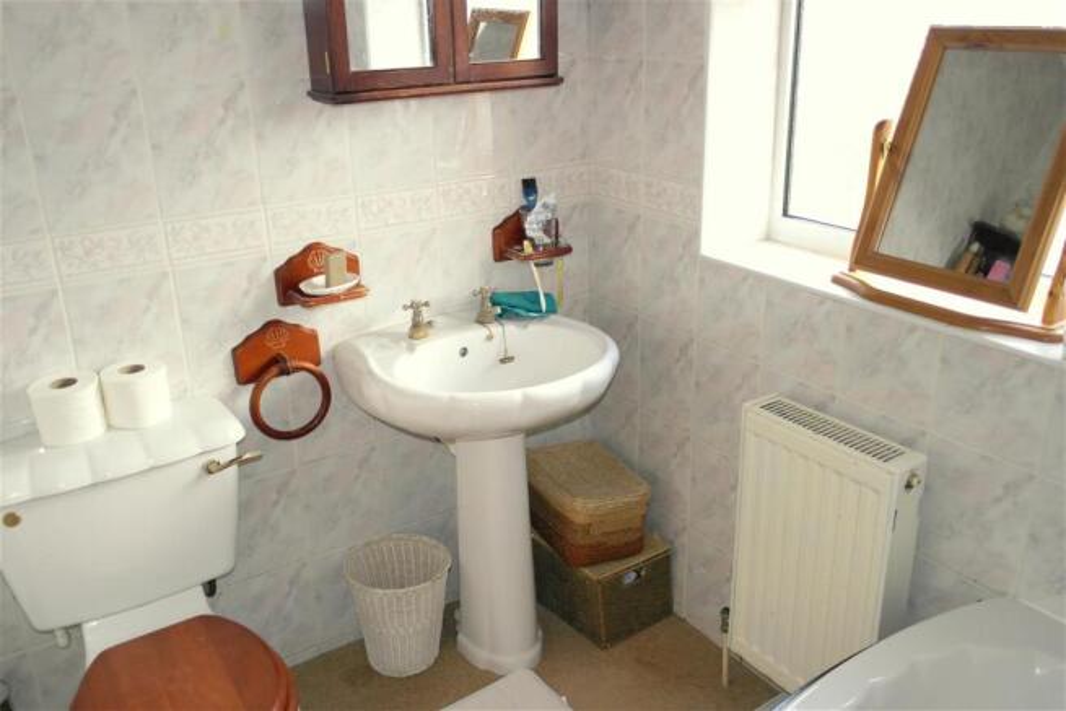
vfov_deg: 43.6
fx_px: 888
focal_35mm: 30
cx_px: 533
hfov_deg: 61.9
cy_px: 356
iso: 200
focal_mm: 20
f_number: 2.8
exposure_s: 1/80
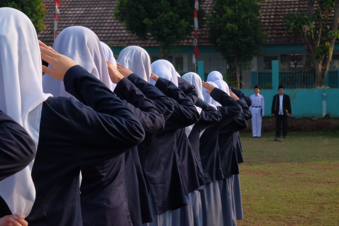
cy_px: 113
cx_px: 170
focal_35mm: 83
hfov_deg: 24.5
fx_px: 782
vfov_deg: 16.5
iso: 4000
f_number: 16
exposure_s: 1/1000
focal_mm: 55
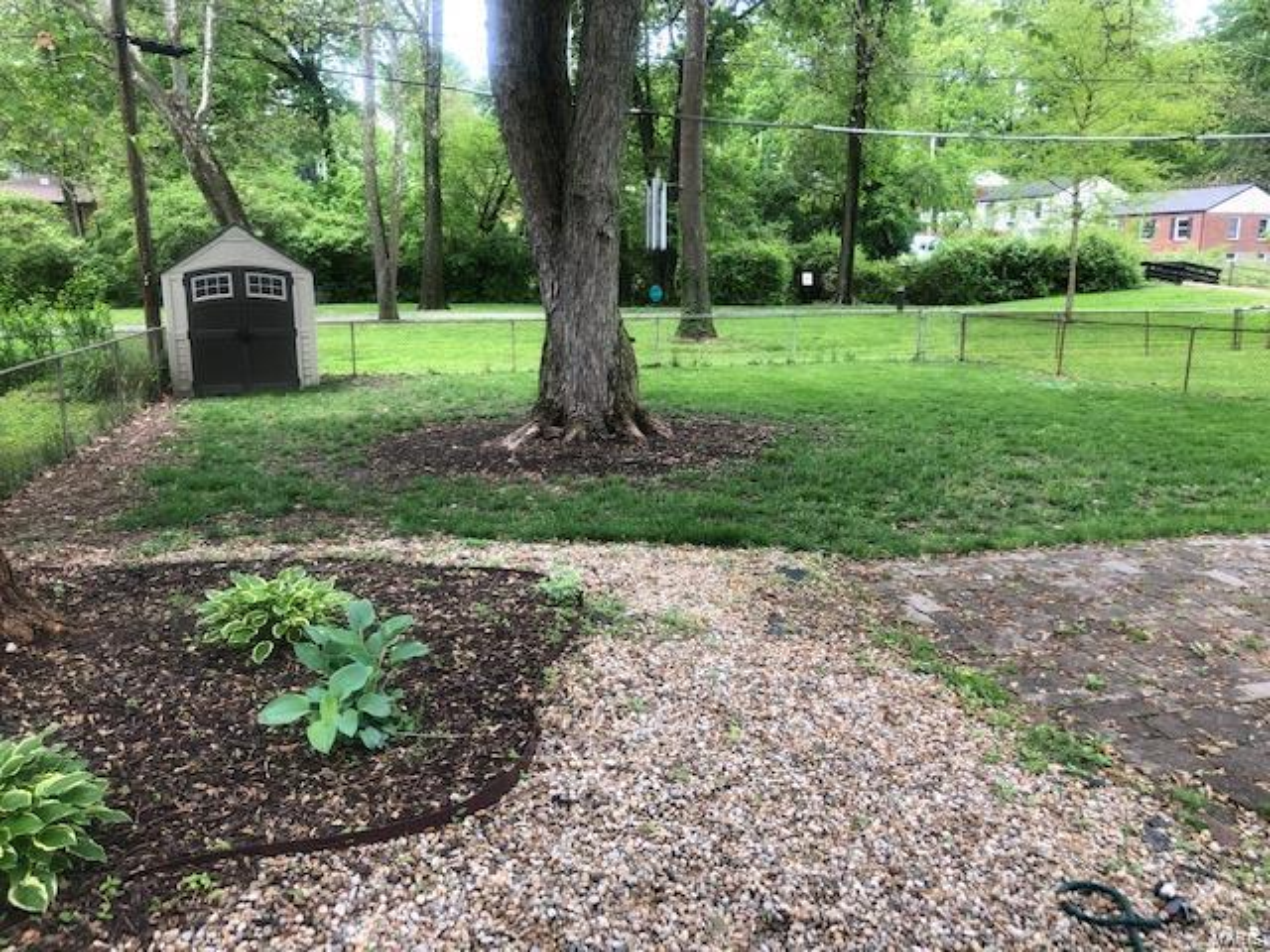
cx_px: 635
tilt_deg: -10.4
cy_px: 476
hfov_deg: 63.4
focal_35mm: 28
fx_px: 1027
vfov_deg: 49.7
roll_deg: -0.7
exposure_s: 1/292
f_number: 1.8
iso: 20
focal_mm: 4
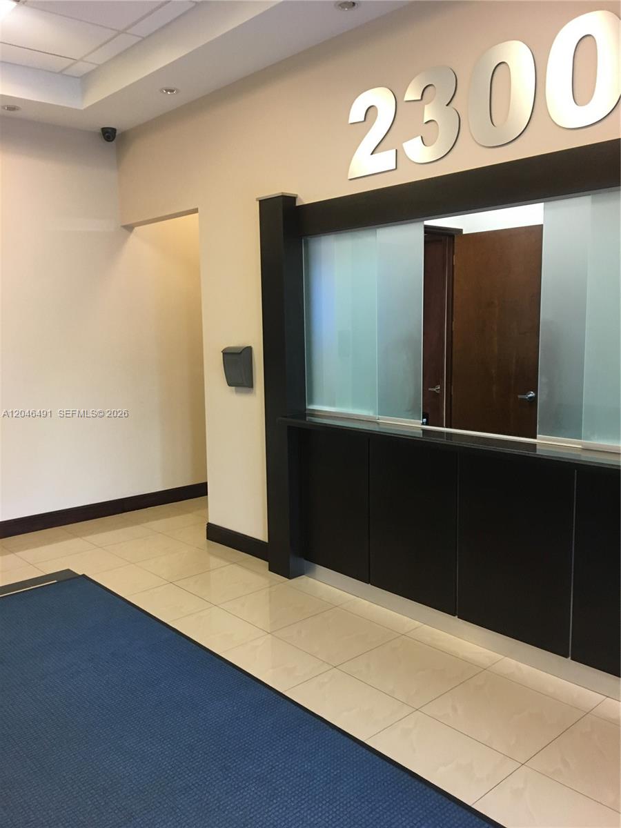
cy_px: 414
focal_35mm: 29
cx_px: 310
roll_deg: +1.0
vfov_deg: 61.7
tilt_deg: -8.0
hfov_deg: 48.2
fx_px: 694
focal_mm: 4.15
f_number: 2.2
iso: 125
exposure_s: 1/30
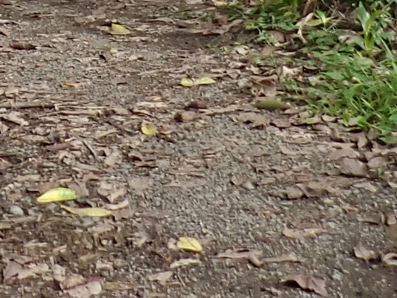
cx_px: -74
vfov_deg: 8.3
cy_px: -498
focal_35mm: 159
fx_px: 1824
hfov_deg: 12.2
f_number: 2
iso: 100
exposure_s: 1/80
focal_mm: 4.5
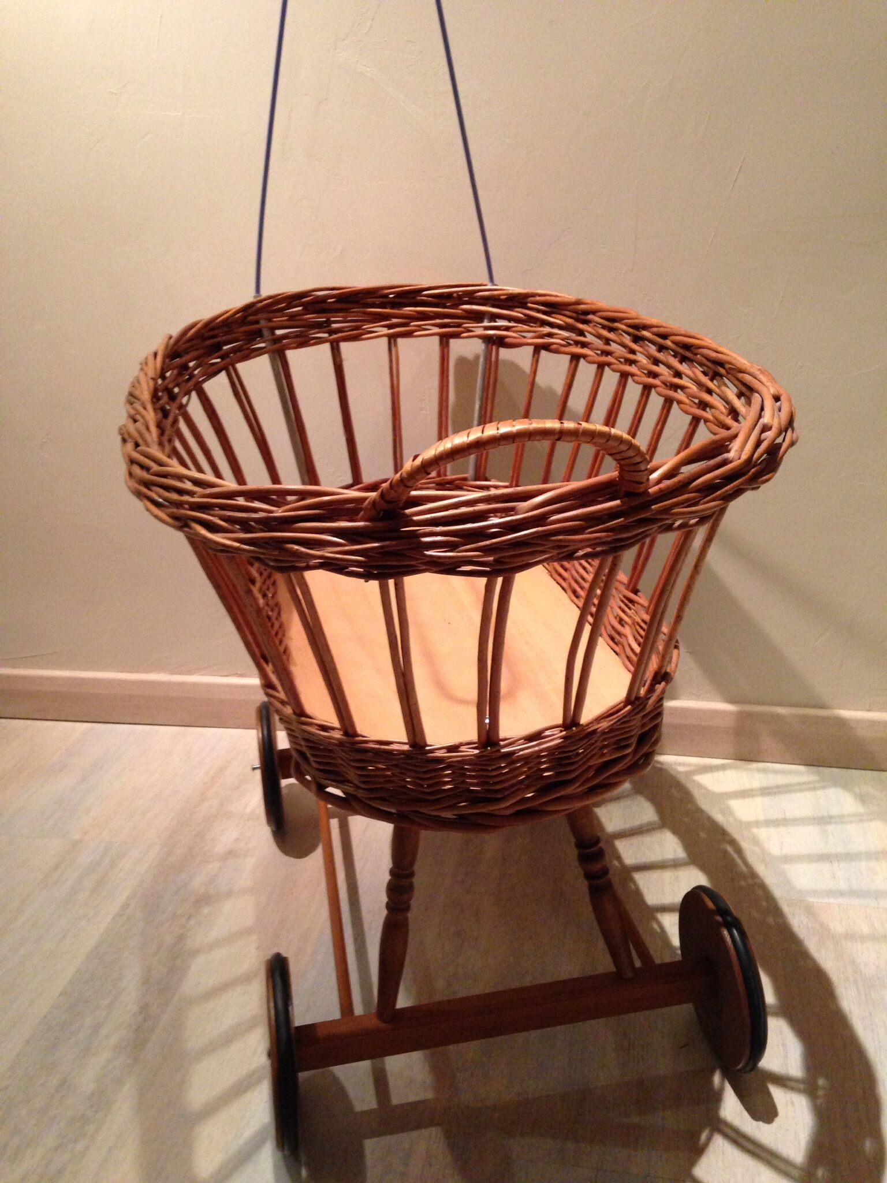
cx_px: 444
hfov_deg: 42.9
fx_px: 1127
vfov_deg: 55.4
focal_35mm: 33
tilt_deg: -22.2
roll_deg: +2.1
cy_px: 592
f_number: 2.4
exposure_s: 1/20
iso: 320
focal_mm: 4.12
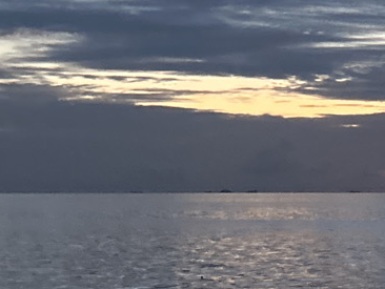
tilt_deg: +0.2
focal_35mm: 142
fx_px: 1580
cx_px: 839
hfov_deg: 11.9
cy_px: 197
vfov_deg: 10.4
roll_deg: +0.1
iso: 640
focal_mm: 5.7
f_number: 1.5
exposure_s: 1/33
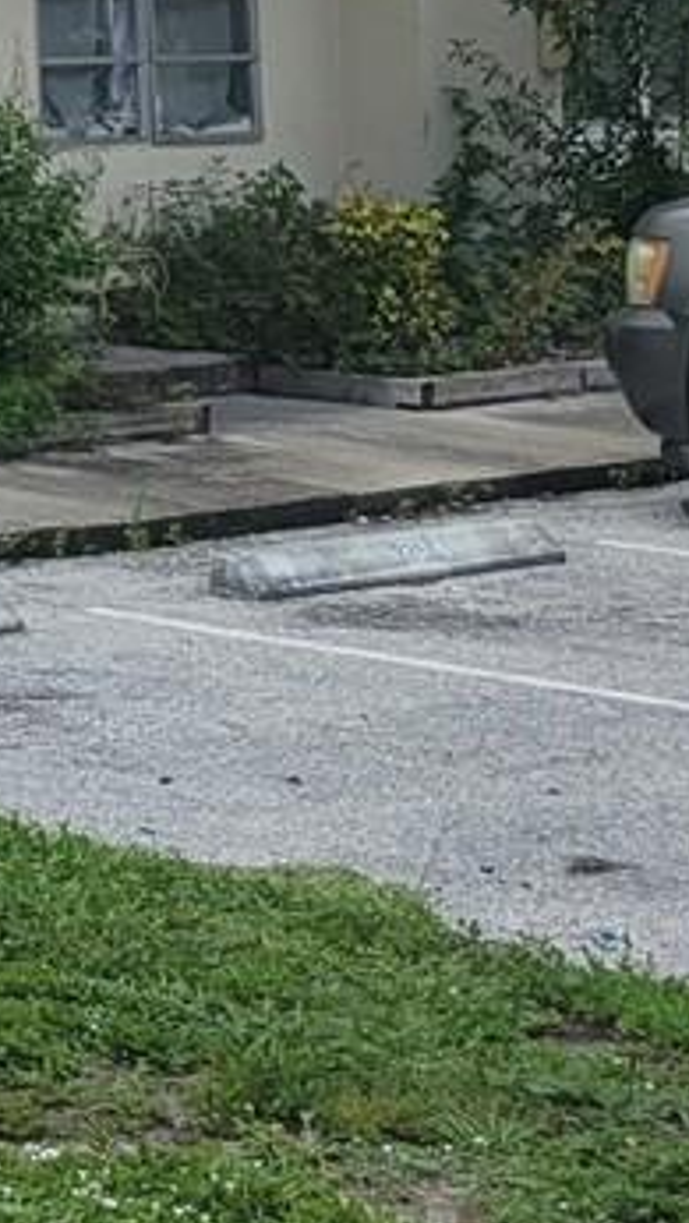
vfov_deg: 15.7
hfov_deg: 7.8
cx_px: -1526
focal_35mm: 131
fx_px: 4249
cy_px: -300
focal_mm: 5.4
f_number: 1.8
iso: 40
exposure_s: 1/2140
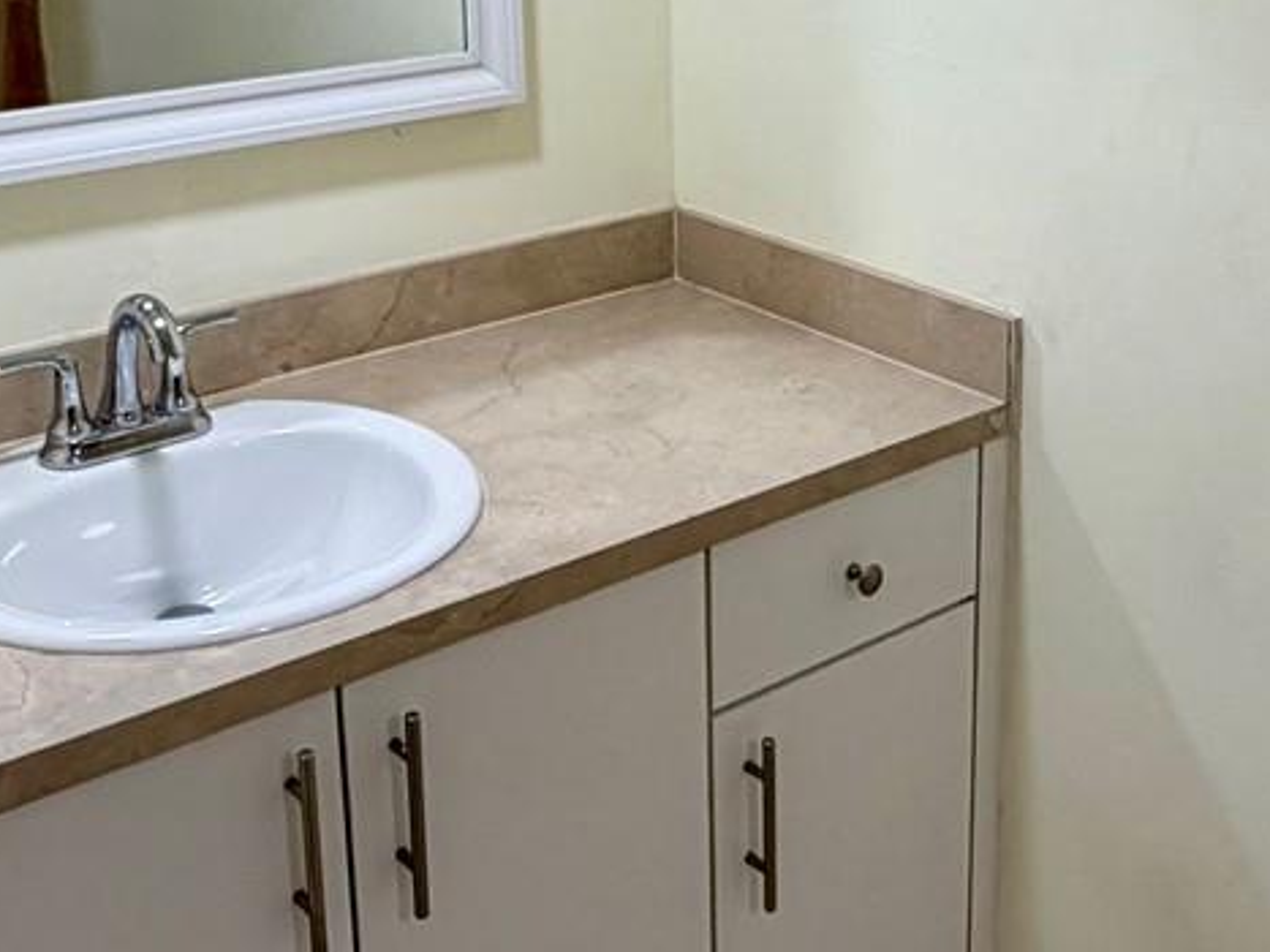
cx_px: 718
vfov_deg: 29.3
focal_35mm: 48
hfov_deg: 39.6
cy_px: 147
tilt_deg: -12.9
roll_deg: +1.1
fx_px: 1761
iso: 160
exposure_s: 1/120
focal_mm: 2.22
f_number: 2.2
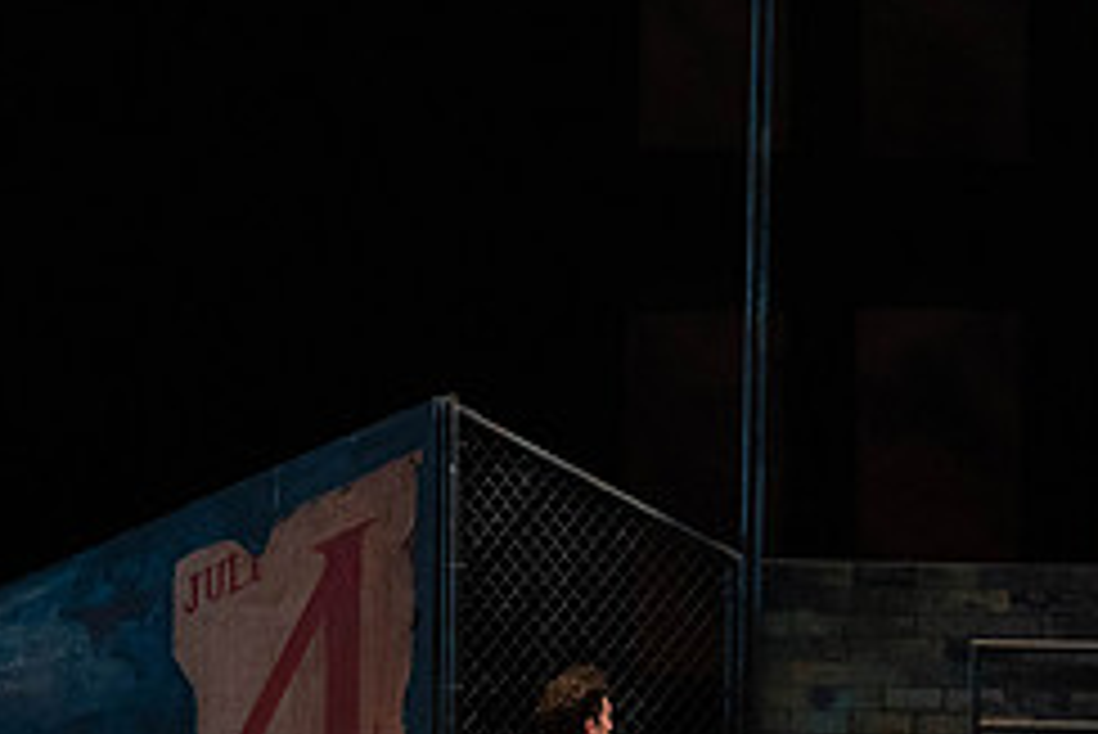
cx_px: 612
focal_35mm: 281
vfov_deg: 4.9
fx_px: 8575
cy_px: 489
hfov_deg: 7.3
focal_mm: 118
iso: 3200
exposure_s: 1/400
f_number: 4.5
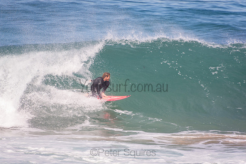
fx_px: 4101
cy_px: 82
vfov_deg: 2.3
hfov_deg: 3.4
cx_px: 123
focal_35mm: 600
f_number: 5.6
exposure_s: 1/1250
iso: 280
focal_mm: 400
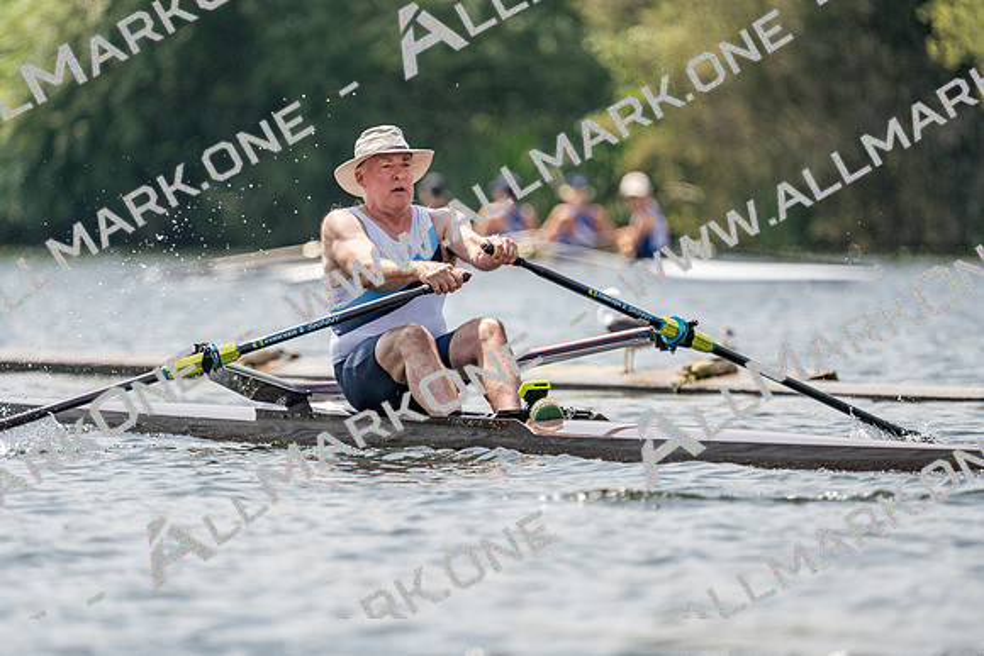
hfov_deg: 3.9
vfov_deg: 2.6
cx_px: 492
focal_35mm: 524
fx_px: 14325
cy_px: 328
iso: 250
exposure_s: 1/1600
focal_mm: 524
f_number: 6.3
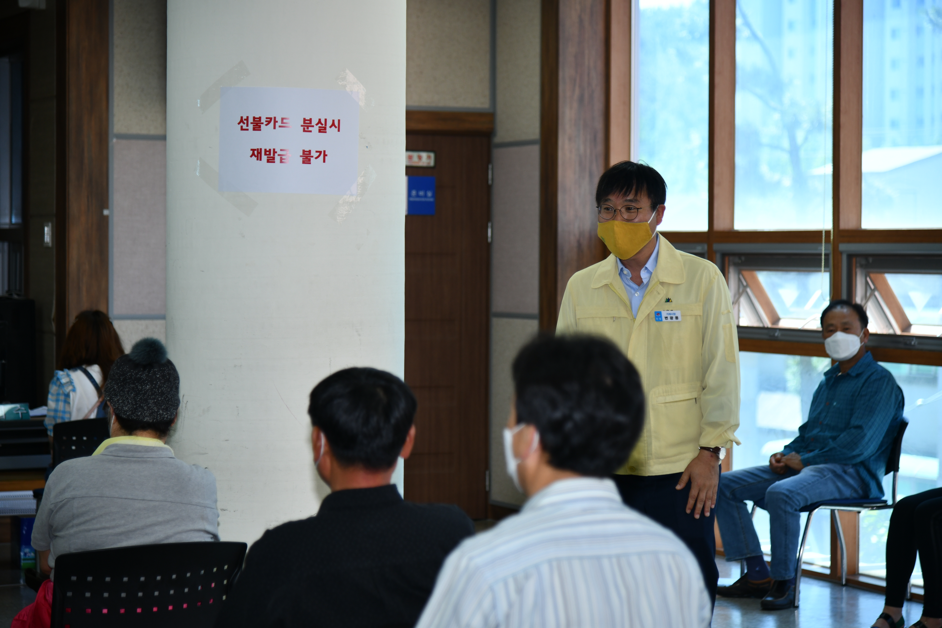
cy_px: 314
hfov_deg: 22.1
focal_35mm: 92
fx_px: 2407
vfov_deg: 14.9
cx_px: 471
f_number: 4
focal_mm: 92
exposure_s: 1/250
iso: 400
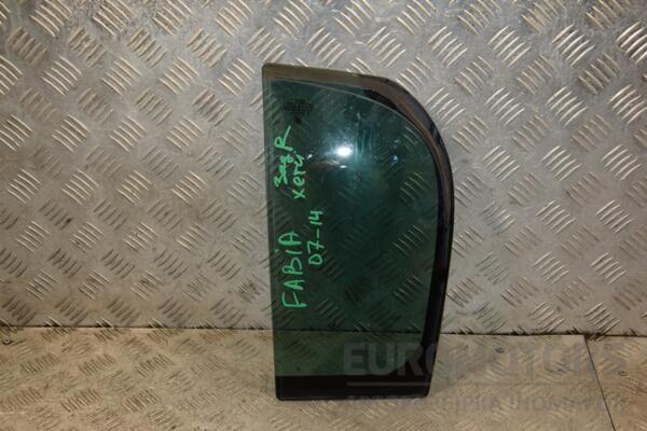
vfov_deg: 25.8
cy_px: 216
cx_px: 324
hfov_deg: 37.9
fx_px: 943
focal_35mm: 52
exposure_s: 1/200
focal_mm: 35
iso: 800
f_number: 5
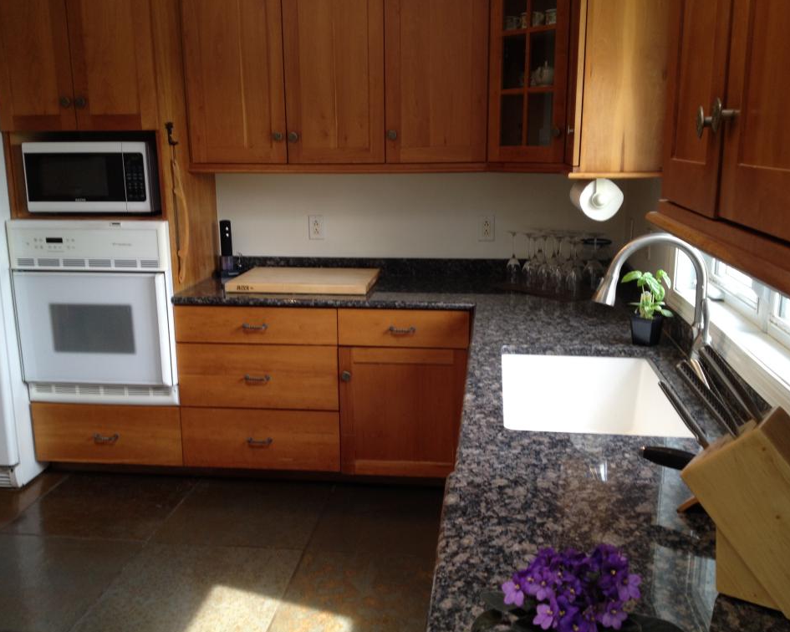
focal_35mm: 37
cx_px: 383
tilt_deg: -15.5
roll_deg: +1.0
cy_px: 317
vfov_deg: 40.1
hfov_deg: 49.1
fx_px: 865
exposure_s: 1/24
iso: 50
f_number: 2.4
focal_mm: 4.28
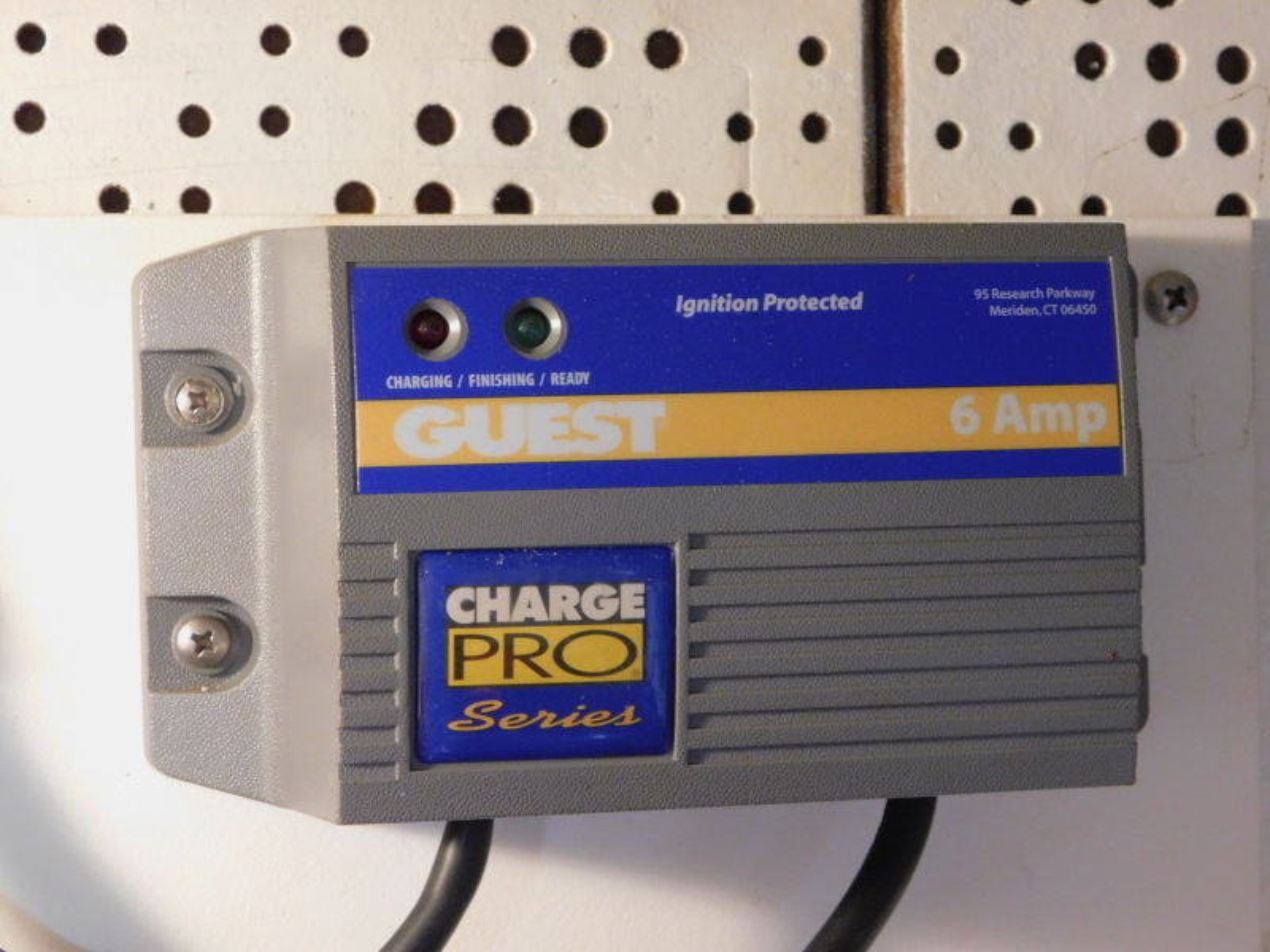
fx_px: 2935
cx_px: 635
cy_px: 476
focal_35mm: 80
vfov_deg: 18.4
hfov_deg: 24.4
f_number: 4.4
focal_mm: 14.2
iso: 800
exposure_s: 1/8
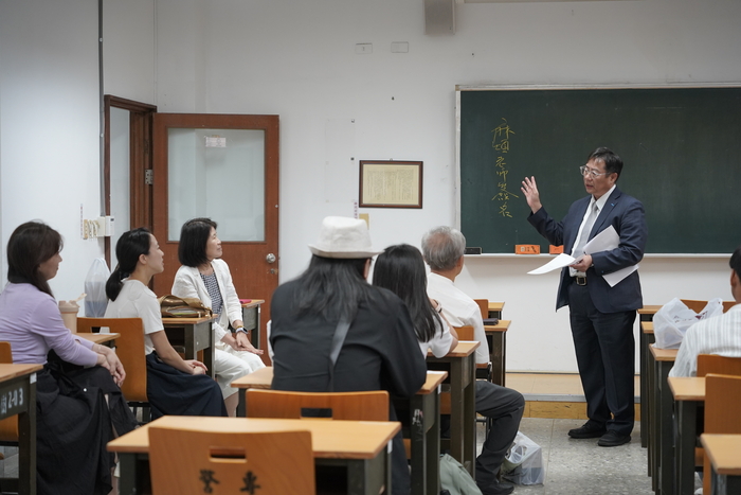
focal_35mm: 62
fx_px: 1276
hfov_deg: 32.4
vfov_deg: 21.9
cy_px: 248
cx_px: 370
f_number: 4
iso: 2000
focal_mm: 62
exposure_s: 1/160
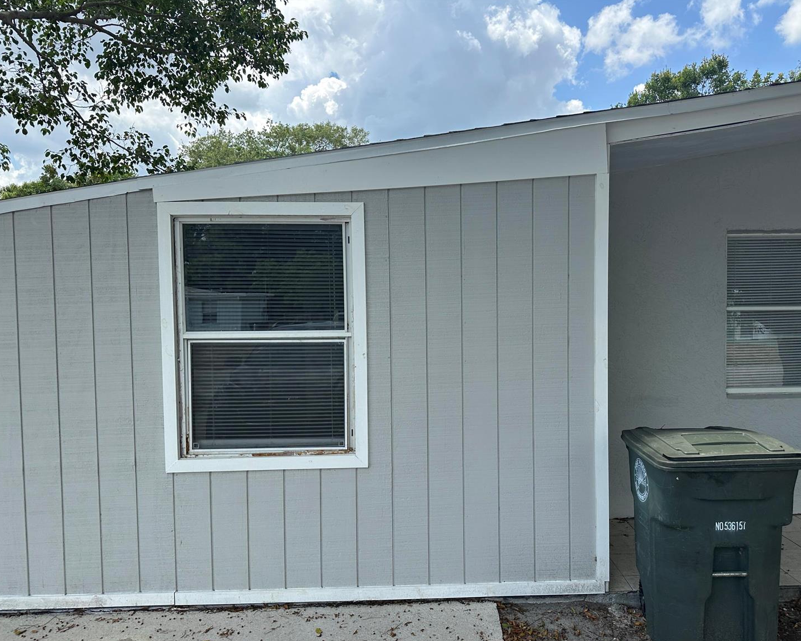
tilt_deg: -1.8
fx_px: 616
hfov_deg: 65.9
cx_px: 438
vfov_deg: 54.9
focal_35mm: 26
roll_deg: -1.0
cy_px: 332
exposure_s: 1/1779
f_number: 1.78
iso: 80
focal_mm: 6.86
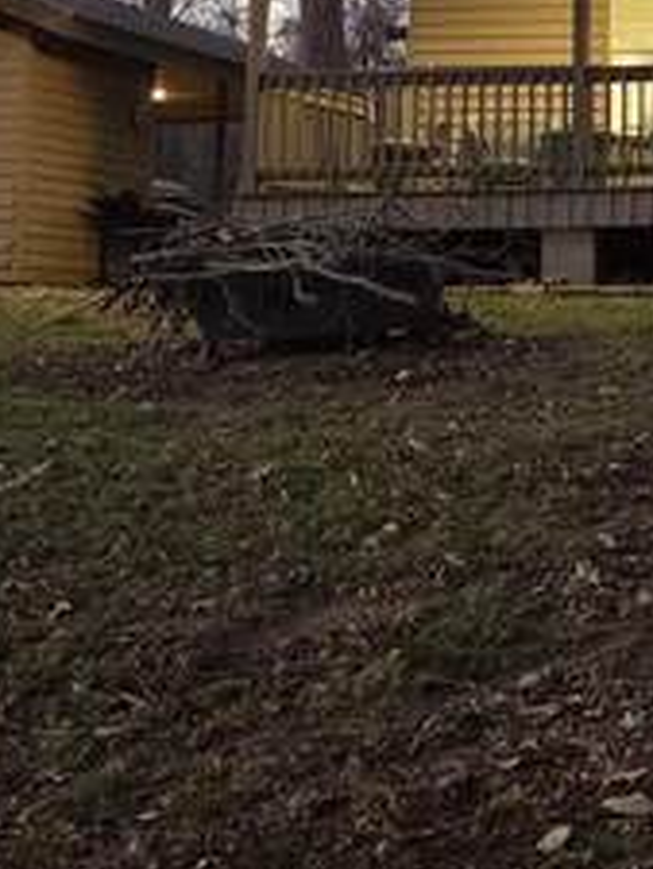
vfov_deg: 19.7
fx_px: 2463
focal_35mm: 98
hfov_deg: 14.3
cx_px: 908
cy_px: 93
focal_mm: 5.4
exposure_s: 1/120
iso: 1600
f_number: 1.8
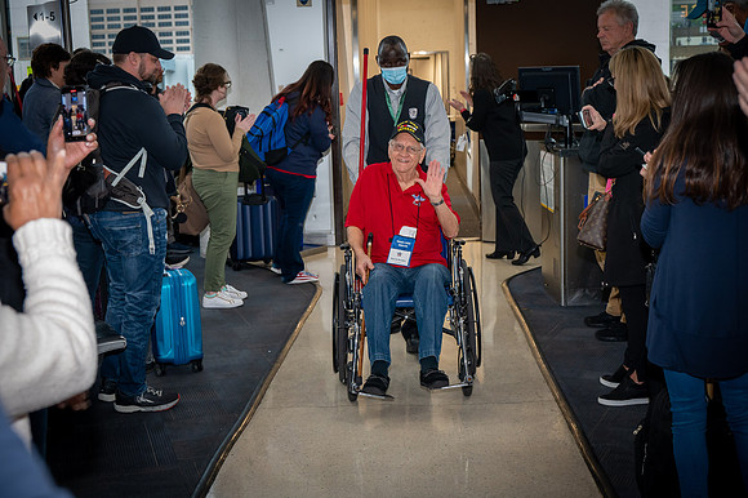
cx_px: 374
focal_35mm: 54
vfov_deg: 25.0
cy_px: 249
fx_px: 1121
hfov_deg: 36.9
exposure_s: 1/100
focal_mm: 54
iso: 3200
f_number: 5.6
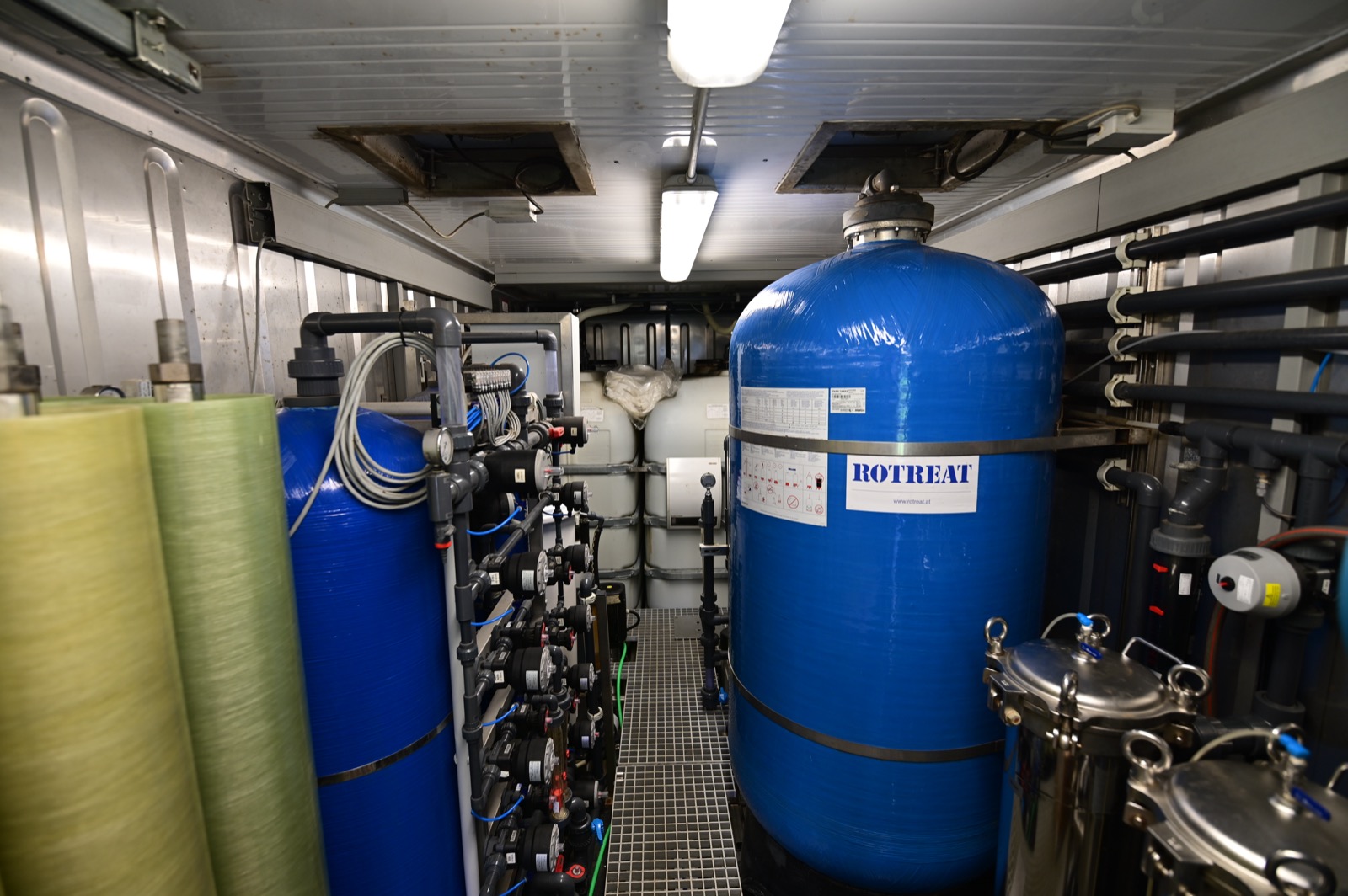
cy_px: 448
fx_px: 561
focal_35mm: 15
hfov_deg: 100.4
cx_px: 674
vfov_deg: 77.2
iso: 200
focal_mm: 15
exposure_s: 1/60
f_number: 2.8
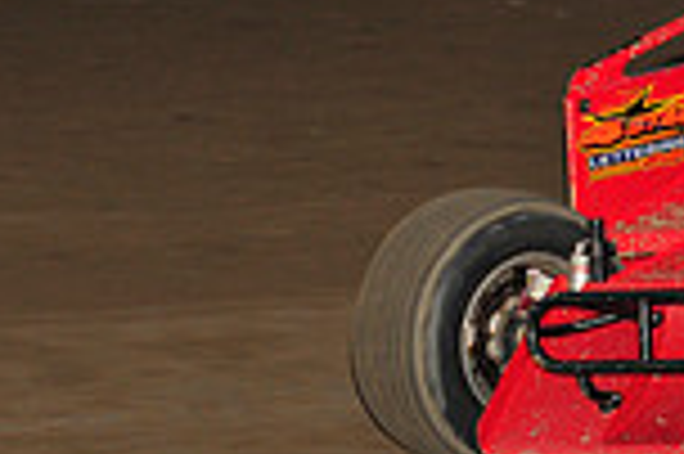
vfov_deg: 3.4
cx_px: 1112
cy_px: 22
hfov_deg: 5.1
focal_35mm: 401
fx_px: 7611
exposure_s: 1/320
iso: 1000
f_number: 7.1
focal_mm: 105
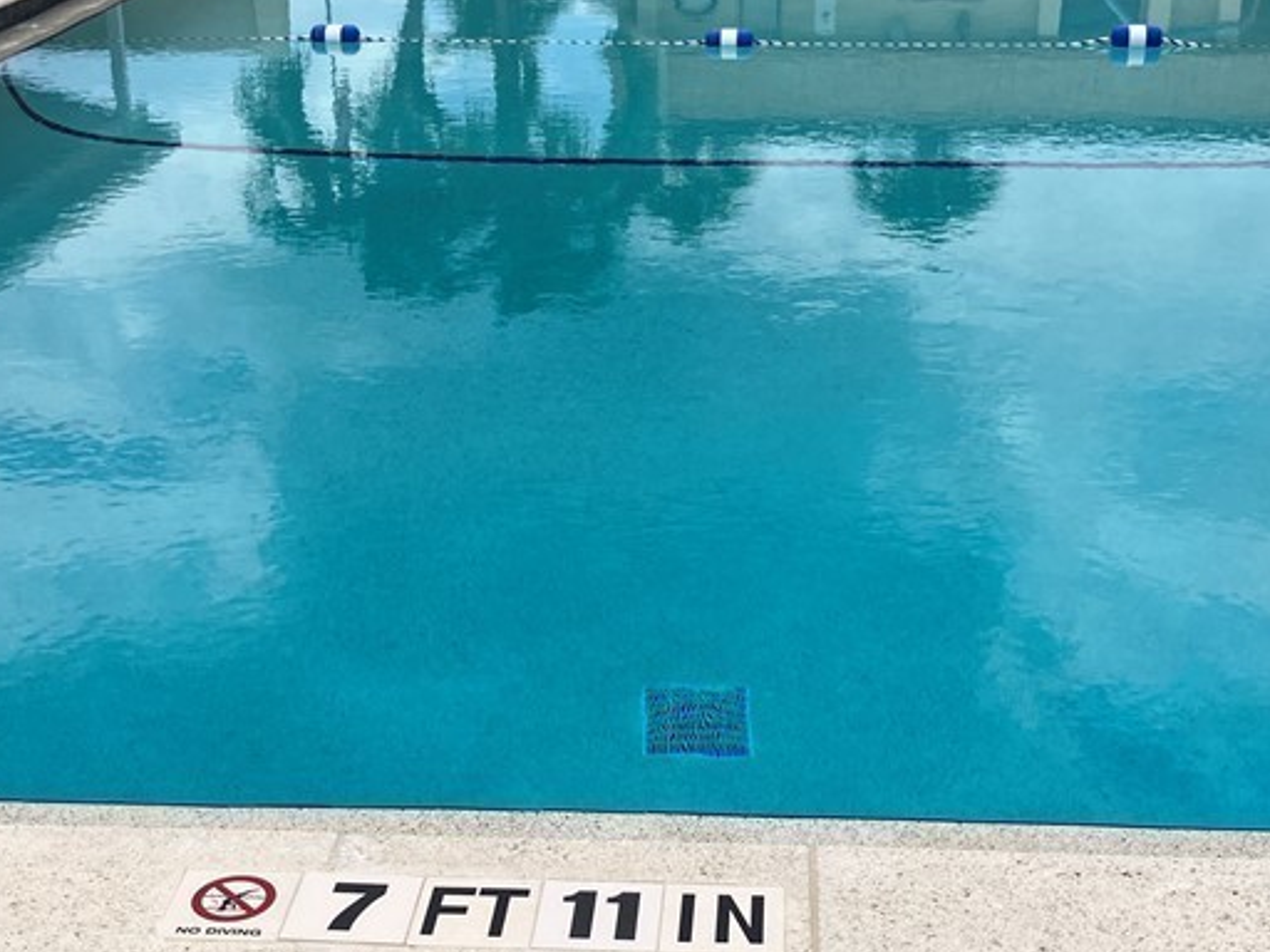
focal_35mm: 56
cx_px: 682
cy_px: 531
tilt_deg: -21.4
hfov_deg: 34.3
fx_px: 2055
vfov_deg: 26.1
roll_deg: +2.7
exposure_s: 1/3040
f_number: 1.8
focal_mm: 3.99
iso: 32
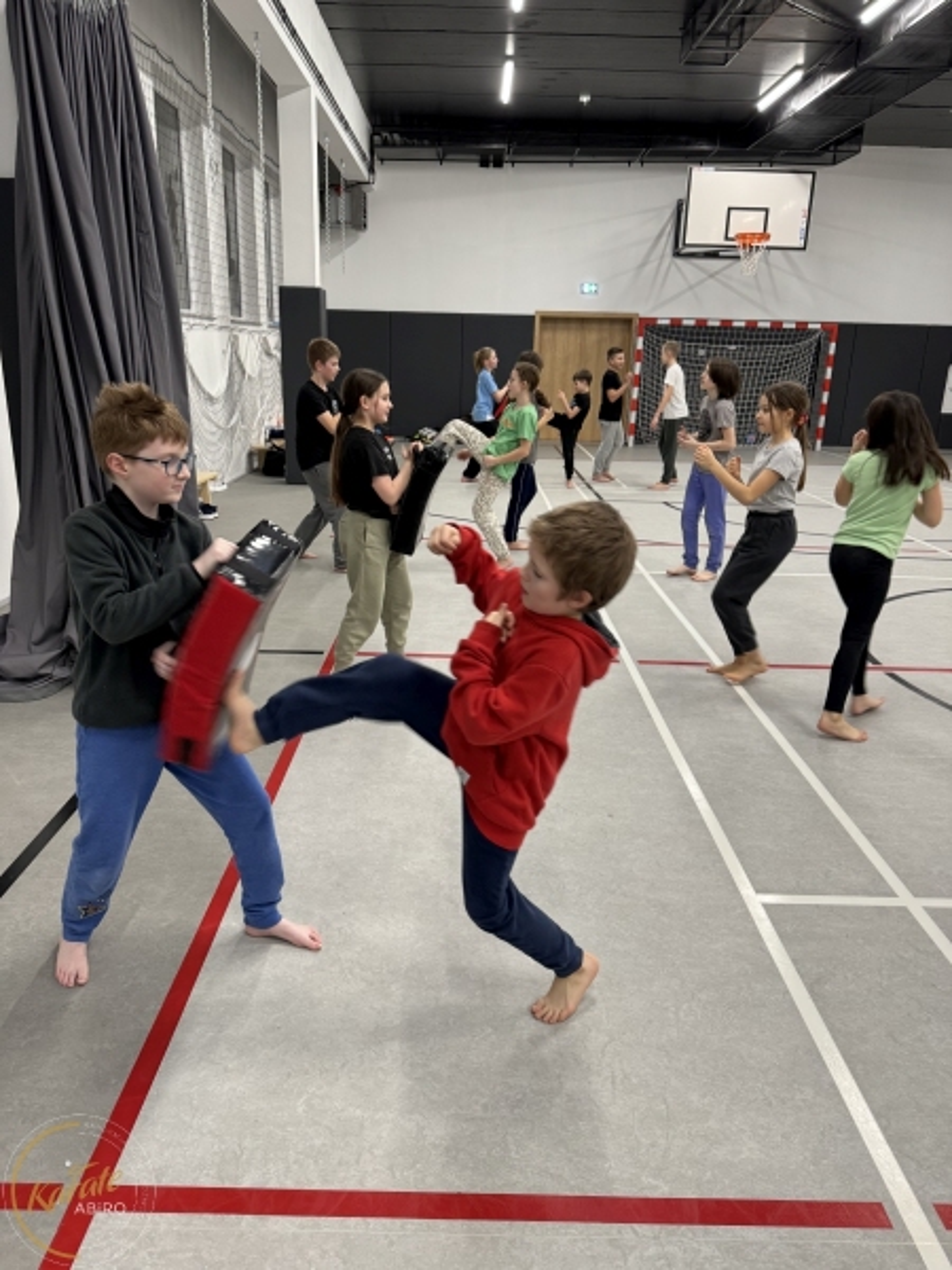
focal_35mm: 24
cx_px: 476
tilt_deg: -16.7
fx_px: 880
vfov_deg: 71.6
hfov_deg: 56.8
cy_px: 635
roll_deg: -3.3
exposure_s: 1/100
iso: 200
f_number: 1.78
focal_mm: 6.86
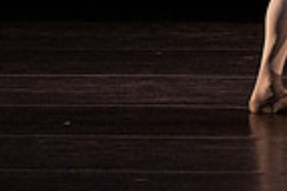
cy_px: -176
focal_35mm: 1402
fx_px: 11164
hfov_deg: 1.5
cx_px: 458
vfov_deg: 1.0
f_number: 5.6
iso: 20000
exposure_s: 1/400
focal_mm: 345
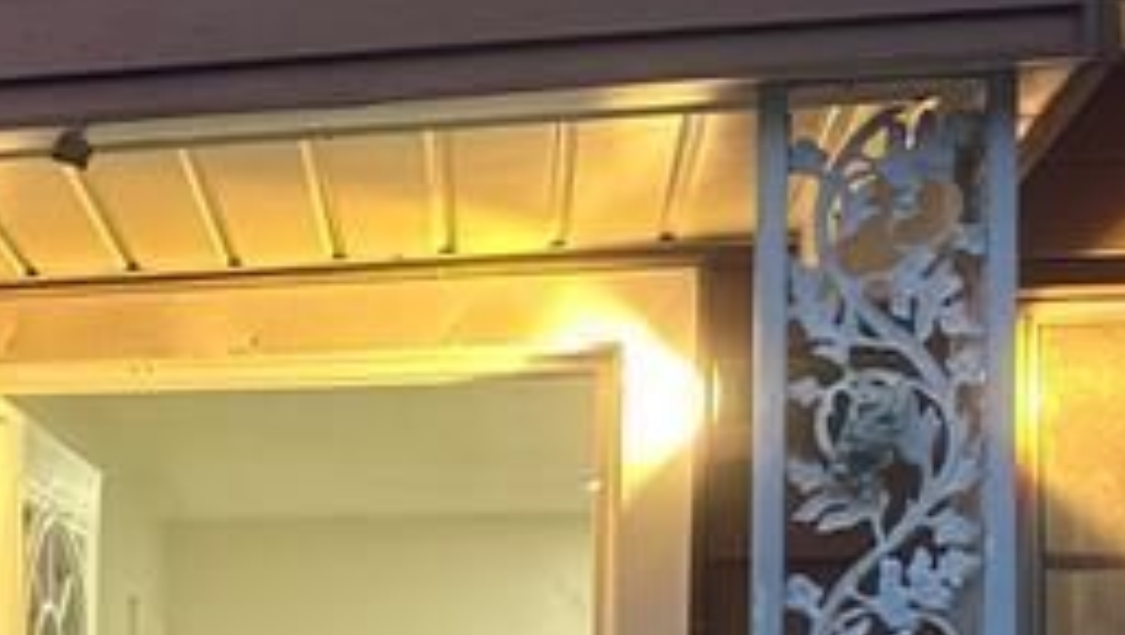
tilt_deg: +1.5
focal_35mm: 104
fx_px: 3105
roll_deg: -1.7
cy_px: 815
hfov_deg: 18.6
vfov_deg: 11.4
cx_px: -473
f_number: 1.78
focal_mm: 6.86
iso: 200
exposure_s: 1/60
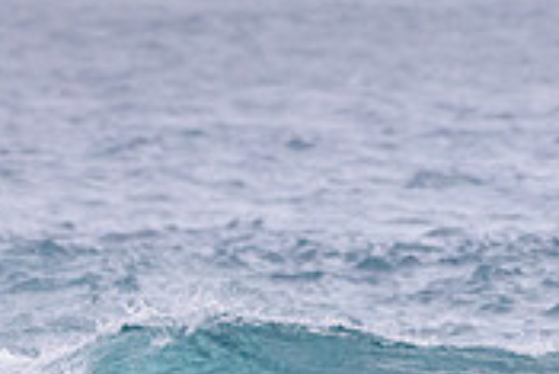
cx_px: -38
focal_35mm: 2027
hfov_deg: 1.0
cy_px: 434
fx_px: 31500
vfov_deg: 0.7
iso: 1600
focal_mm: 500
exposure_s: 1/2000
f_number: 5.6
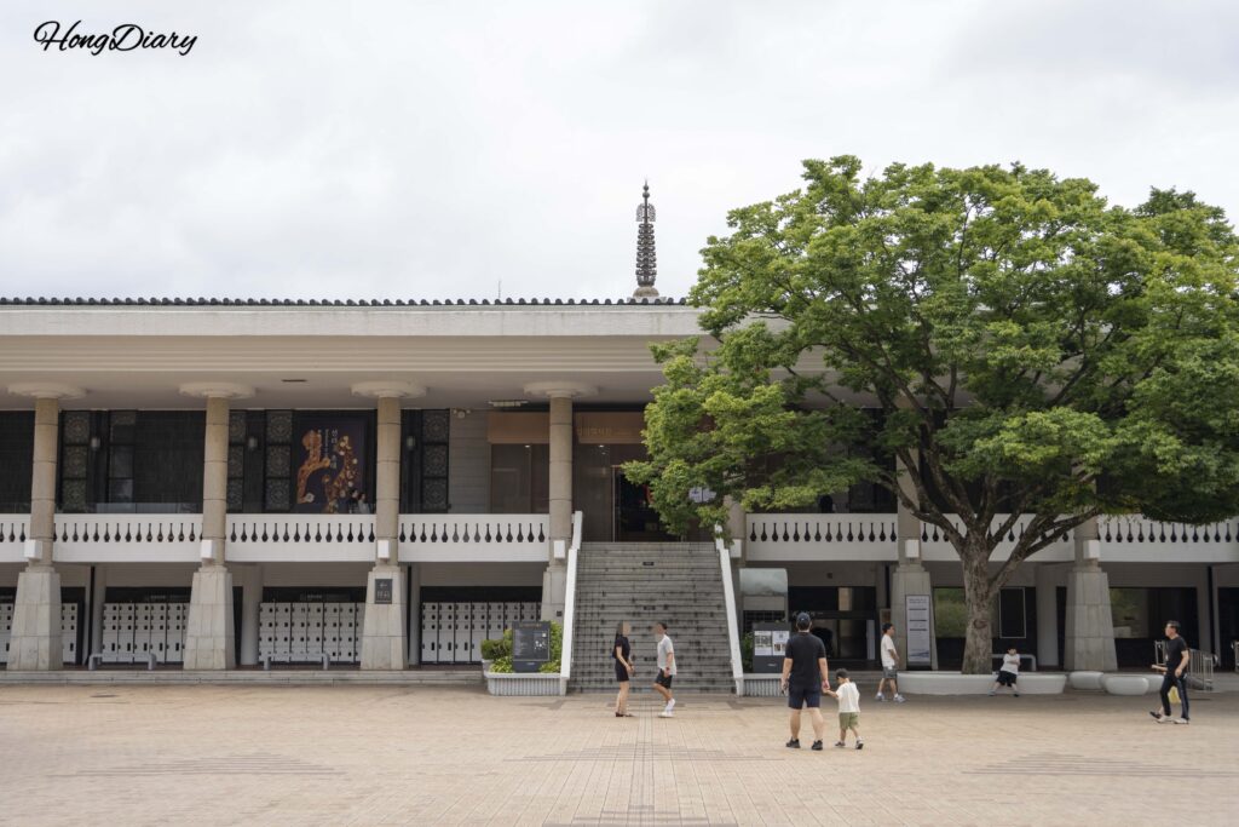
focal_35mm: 47
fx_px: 1618
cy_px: 414
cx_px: 620
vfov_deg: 28.7
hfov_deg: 41.9
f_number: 7.1
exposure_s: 1/100
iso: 100
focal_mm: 47
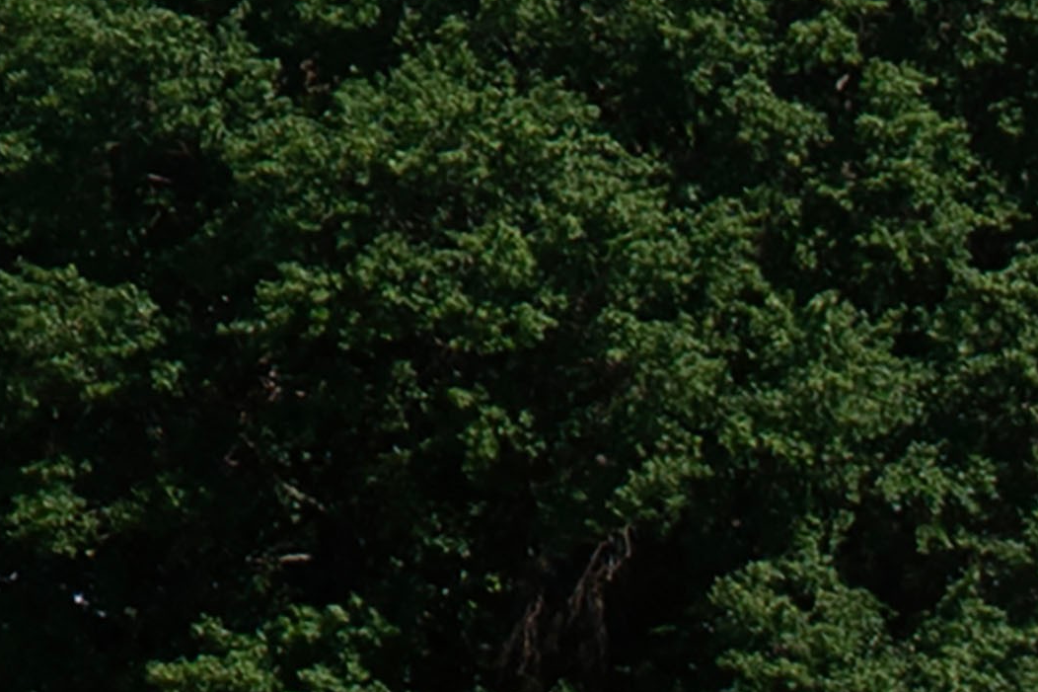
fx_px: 32891
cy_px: -946
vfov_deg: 1.2
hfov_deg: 1.8
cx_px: -1708
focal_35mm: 1141
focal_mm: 200
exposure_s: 1/500
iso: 100
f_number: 7.1
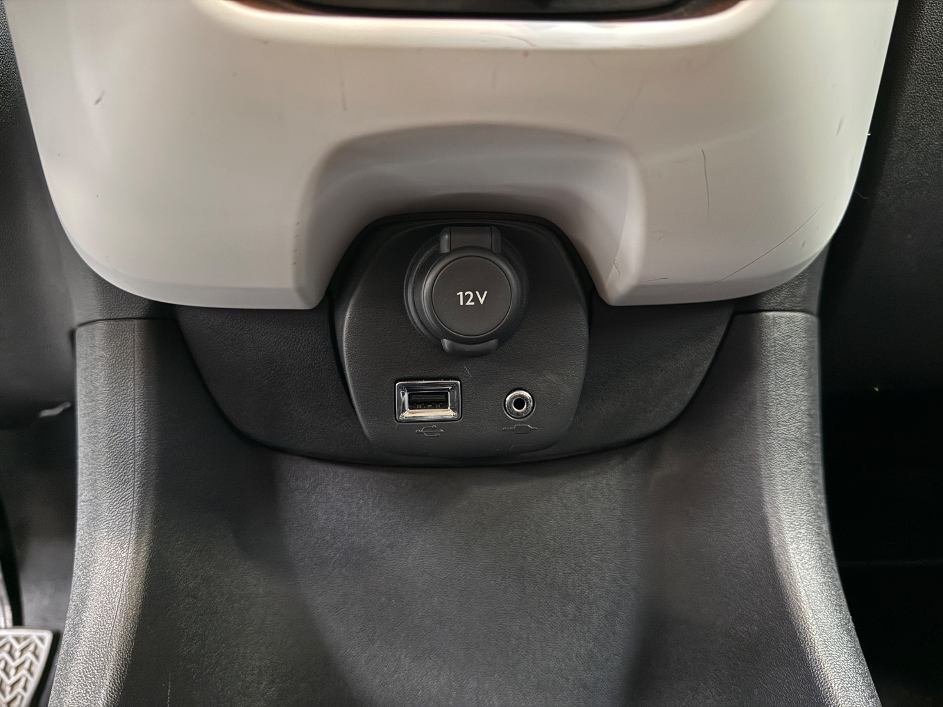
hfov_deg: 71.6
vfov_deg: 56.8
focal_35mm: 24
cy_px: 354
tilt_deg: -6.9
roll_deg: -0.6
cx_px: 472
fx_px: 654
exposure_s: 1/25
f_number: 1.78
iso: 1600
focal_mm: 6.76
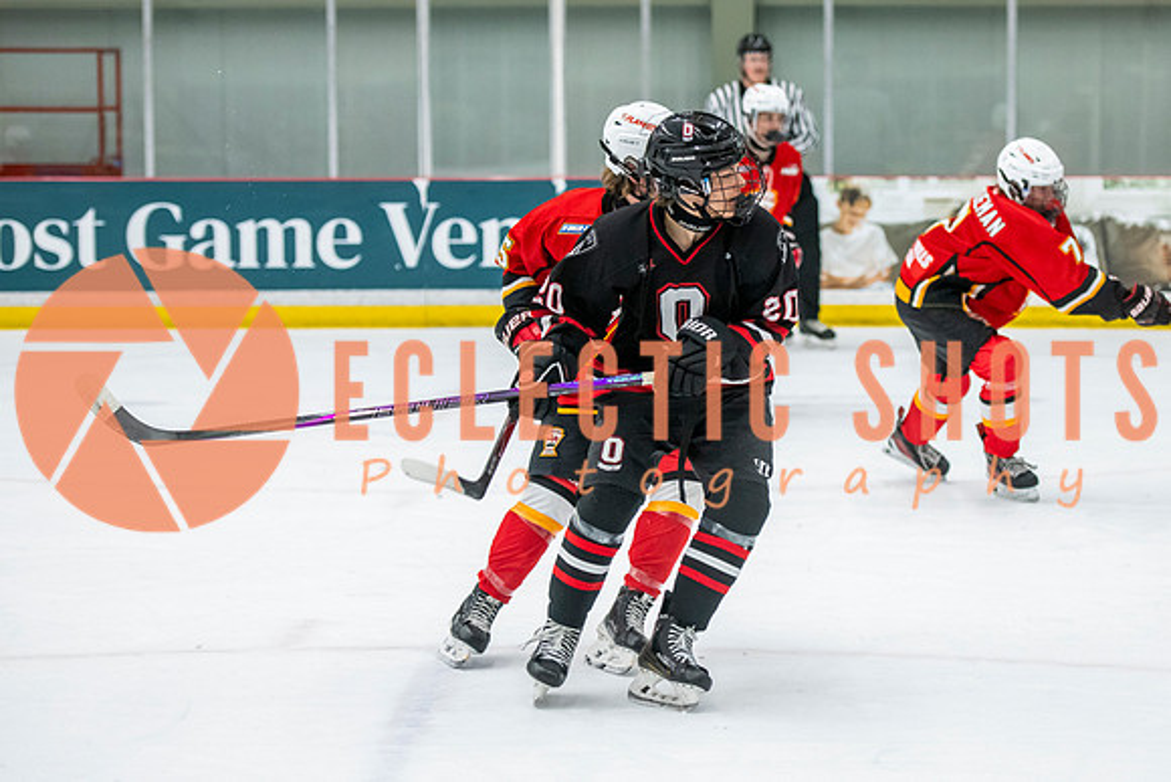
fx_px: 3985
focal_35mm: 122
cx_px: 709
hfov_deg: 16.7
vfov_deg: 11.2
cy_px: 396
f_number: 3.2
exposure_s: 1/640
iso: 2000
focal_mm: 92
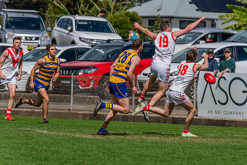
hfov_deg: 4.2
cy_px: 84
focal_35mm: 489
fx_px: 3352
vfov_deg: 2.8
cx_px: 143
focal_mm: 420
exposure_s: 1/1600
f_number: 13
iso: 800
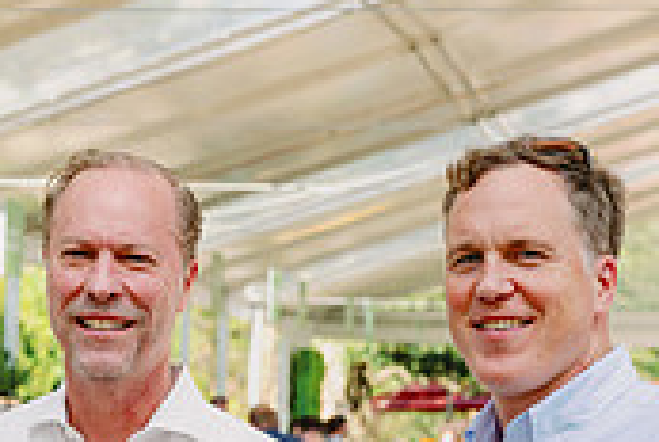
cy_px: 532
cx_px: -95
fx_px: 3686
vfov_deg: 6.8
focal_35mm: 201
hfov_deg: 10.1
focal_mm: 60
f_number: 5.6
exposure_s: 1/125
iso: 125
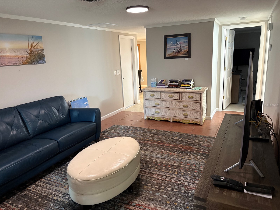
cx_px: 140
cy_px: 105
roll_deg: +3.7
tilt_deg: -13.3
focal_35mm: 26
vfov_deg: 53.1
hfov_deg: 67.3
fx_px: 210
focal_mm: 5.96
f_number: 1.6
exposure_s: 1/40
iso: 500
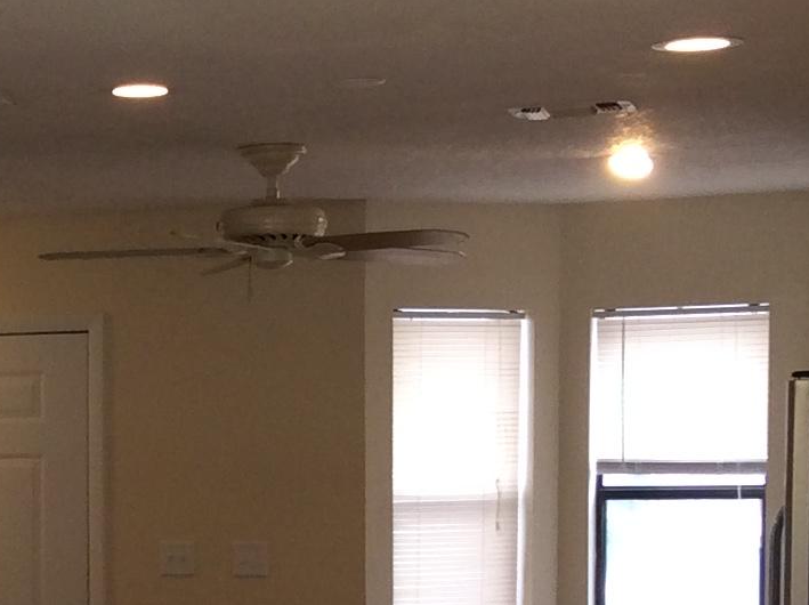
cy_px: 589
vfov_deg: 12.5
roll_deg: +0.8
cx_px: -144
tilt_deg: -3.2
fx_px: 2731
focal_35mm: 117
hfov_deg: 16.2
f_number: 2.4
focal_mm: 3.3
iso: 50
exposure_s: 1/24
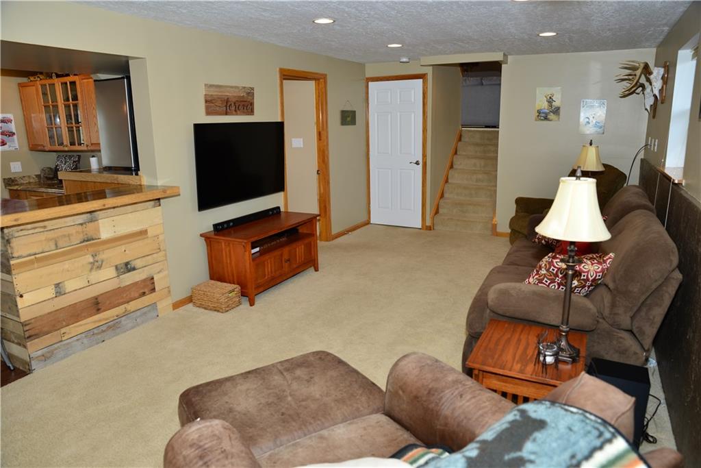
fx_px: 467
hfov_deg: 73.7
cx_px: 350
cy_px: 234
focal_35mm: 24
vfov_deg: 53.1
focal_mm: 24
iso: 200
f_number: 5
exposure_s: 1/60
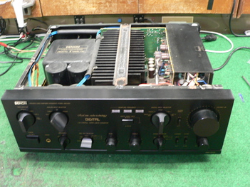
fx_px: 282
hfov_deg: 47.9
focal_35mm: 39
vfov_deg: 36.8
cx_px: 125
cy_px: 91
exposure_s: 1/5
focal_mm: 6
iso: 200
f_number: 2.8
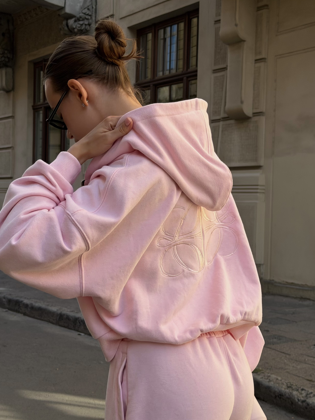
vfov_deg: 32.7
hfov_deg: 24.8
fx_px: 716
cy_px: 218
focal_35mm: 59
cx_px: 144
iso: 64
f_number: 1.78
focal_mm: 6.76
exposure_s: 1/1185
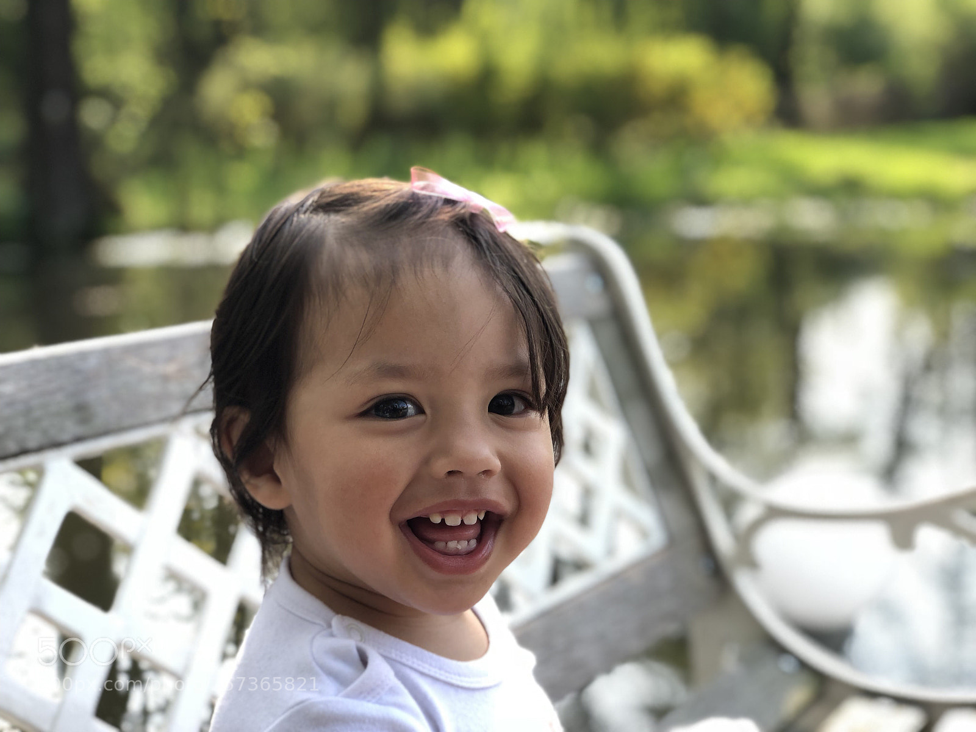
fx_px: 1466
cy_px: 366
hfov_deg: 36.8
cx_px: 488
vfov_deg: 28.0
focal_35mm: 52
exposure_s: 1/120
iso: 25
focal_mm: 6
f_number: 2.4
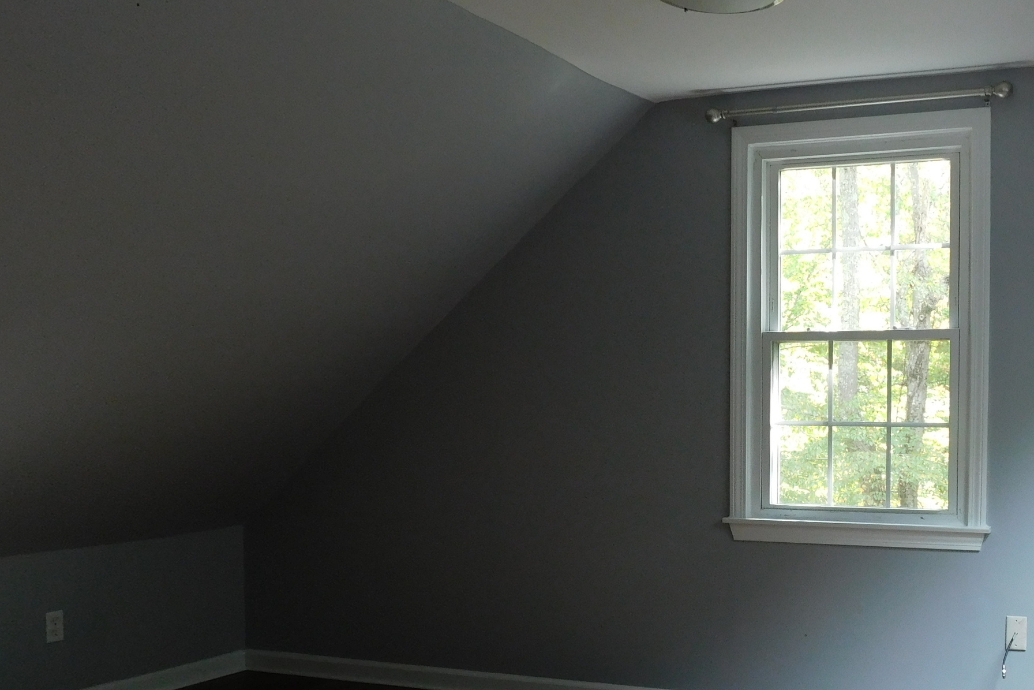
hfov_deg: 45.0
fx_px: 1178
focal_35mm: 41
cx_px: 830
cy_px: 480
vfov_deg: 32.3
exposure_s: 1/30
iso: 160
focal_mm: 4
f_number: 3
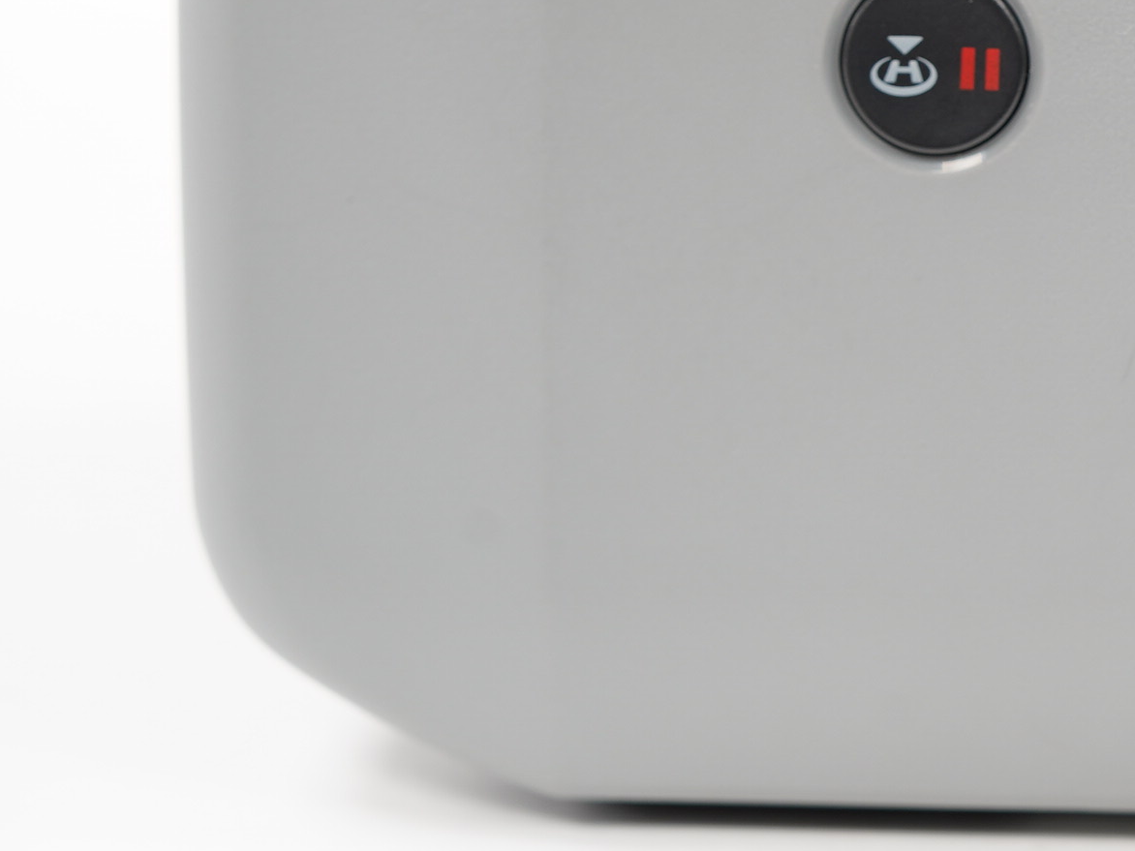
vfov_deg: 6.7
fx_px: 7279
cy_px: 126
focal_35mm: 222
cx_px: 1384
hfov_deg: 8.8
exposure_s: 1/5
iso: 200
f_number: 5.6
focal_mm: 90
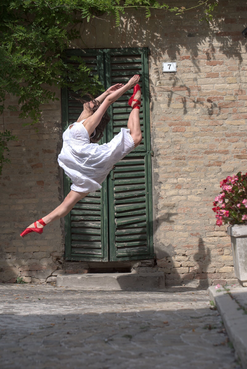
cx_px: 124
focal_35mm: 135
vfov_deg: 15.2
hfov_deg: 10.2
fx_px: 1387
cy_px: 184
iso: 160
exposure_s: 1/1000
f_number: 5.6
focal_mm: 135
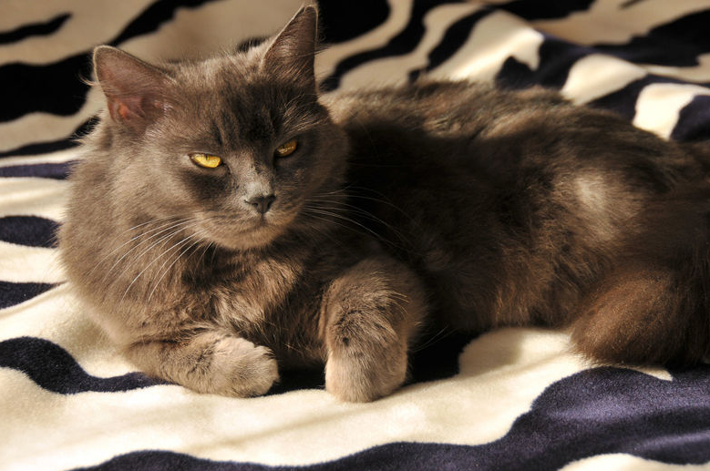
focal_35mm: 104
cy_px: 236
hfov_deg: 19.7
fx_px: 2048
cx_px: 409
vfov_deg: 13.1
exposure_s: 1/125
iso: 200
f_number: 5
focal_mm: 60
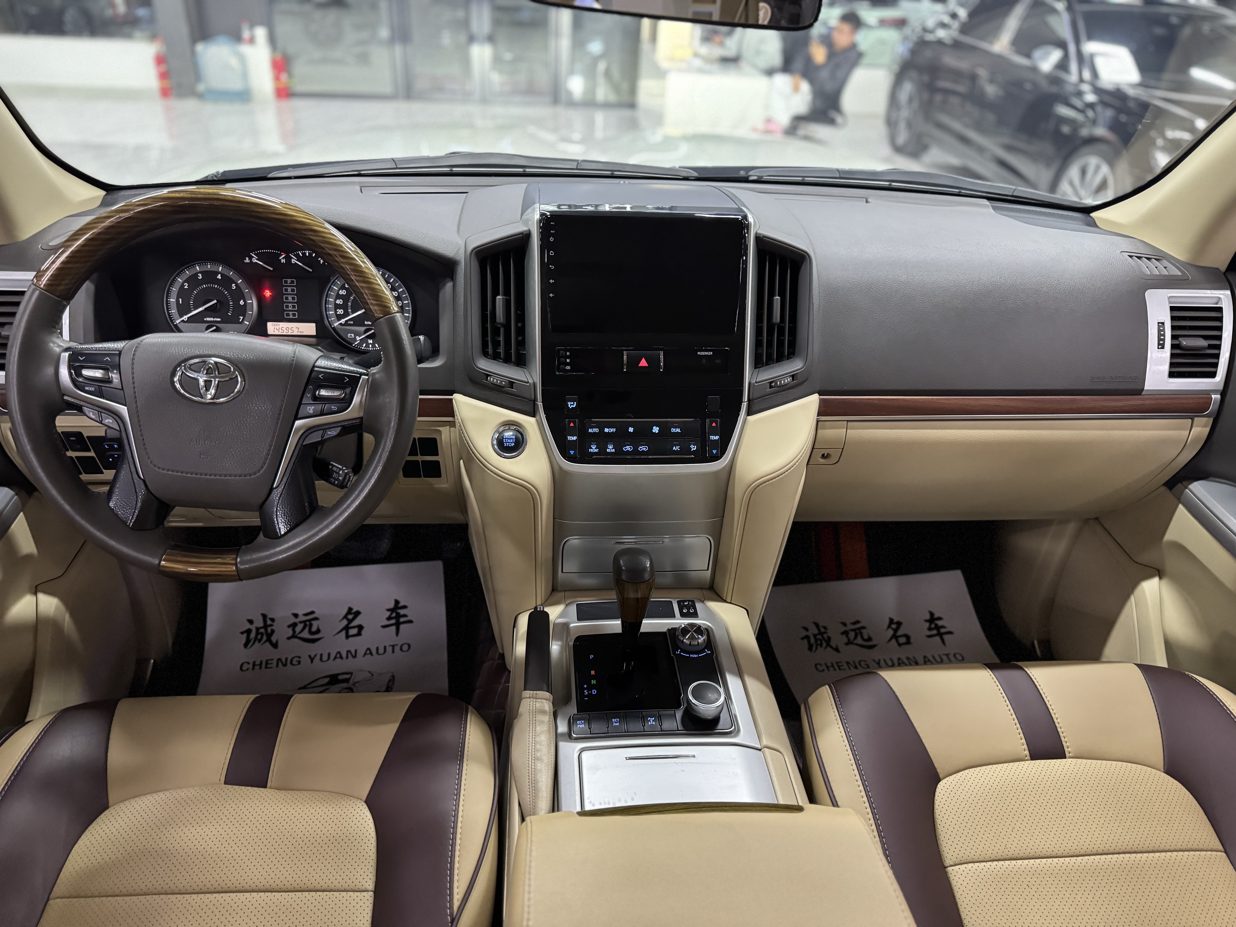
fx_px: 857
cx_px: 618
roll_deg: -2.5
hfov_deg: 71.6
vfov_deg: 56.8
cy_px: 464
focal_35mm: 24
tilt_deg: -32.1
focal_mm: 6.76
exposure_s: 1/50
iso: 800
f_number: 1.78
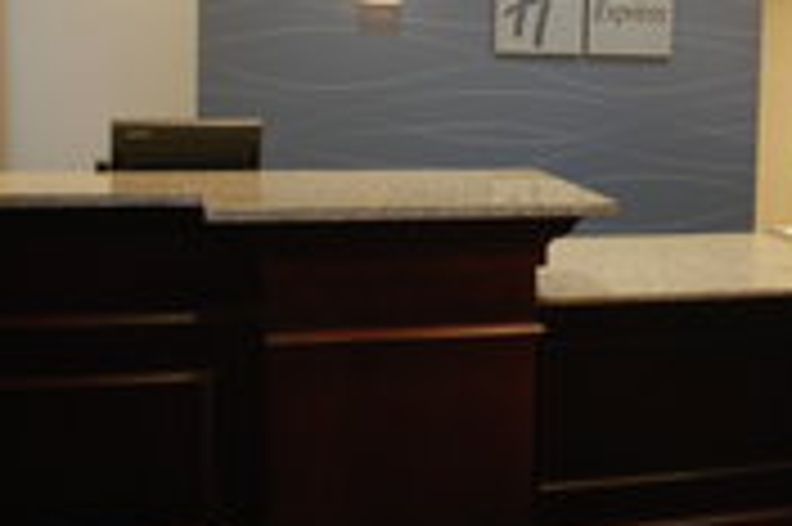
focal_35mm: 59
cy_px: 146
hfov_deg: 32.7
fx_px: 1297
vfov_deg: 22.8
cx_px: 675
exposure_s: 1/25
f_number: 3.5
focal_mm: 18
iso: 400
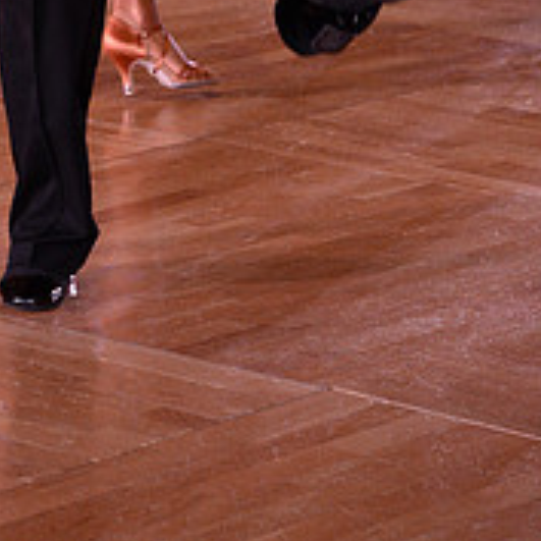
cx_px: -32
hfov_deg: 6.4
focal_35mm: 273
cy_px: -336
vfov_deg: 6.3
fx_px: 4827
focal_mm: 98
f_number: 6.3
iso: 3200
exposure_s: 1/250
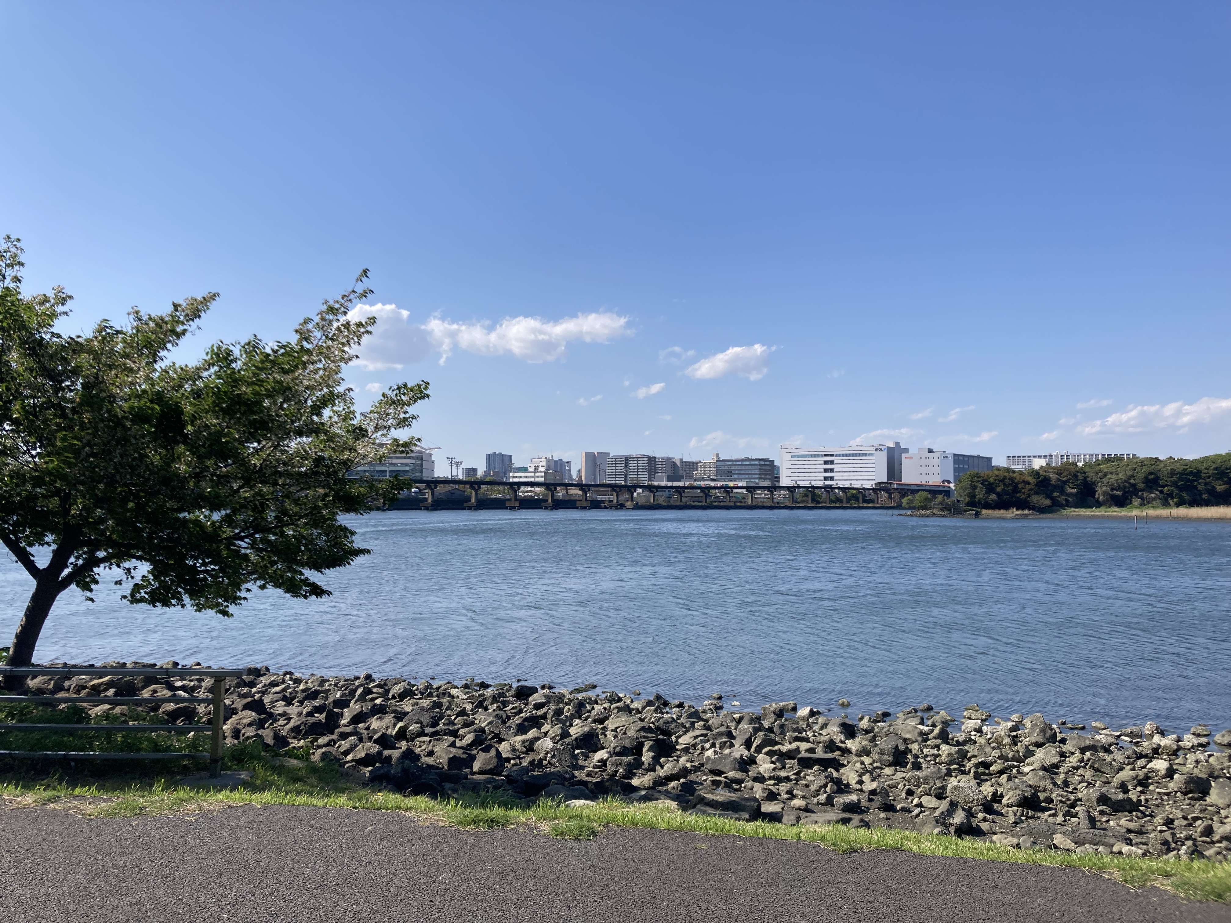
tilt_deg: +3.1
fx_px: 996
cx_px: 616
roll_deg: +1.1
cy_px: 462
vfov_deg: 49.7
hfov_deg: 63.4
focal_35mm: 28
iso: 20
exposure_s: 1/2667
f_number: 1.8
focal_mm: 3.99
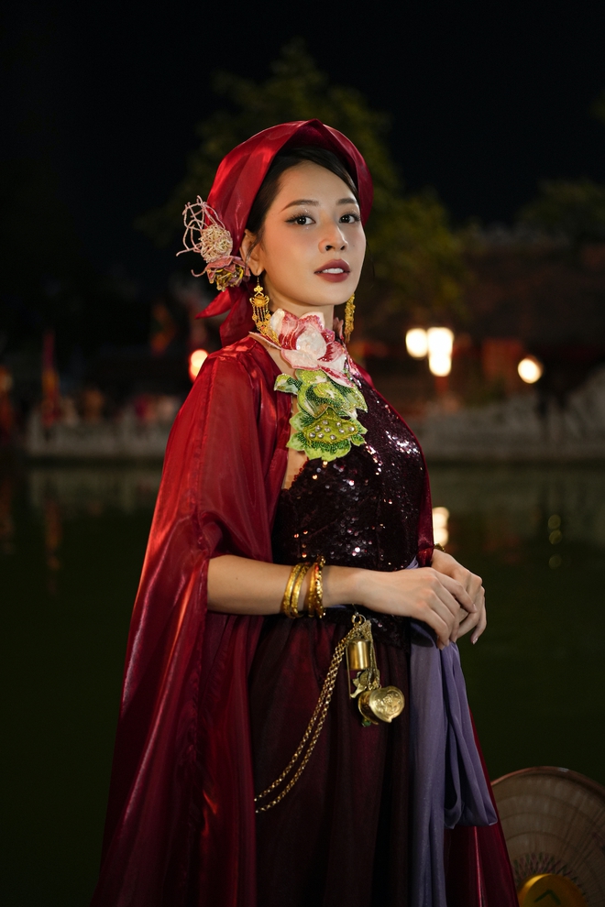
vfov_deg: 54.4
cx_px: 302
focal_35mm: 35
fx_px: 882
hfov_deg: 37.9
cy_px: 454
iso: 1600
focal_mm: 35
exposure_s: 1/100
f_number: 1.4
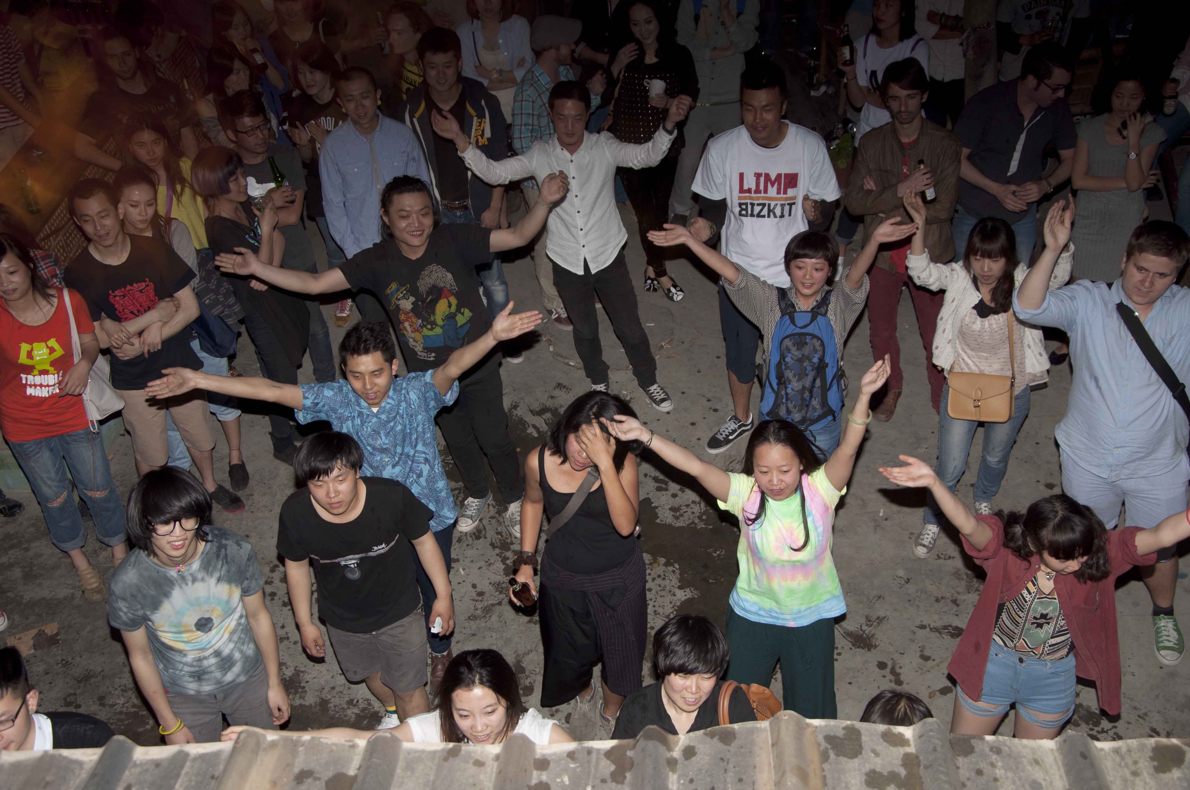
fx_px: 1486
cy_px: 395
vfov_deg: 29.8
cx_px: 595
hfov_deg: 43.7
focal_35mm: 45
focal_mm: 30
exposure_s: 1/2.5
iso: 160
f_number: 6.3
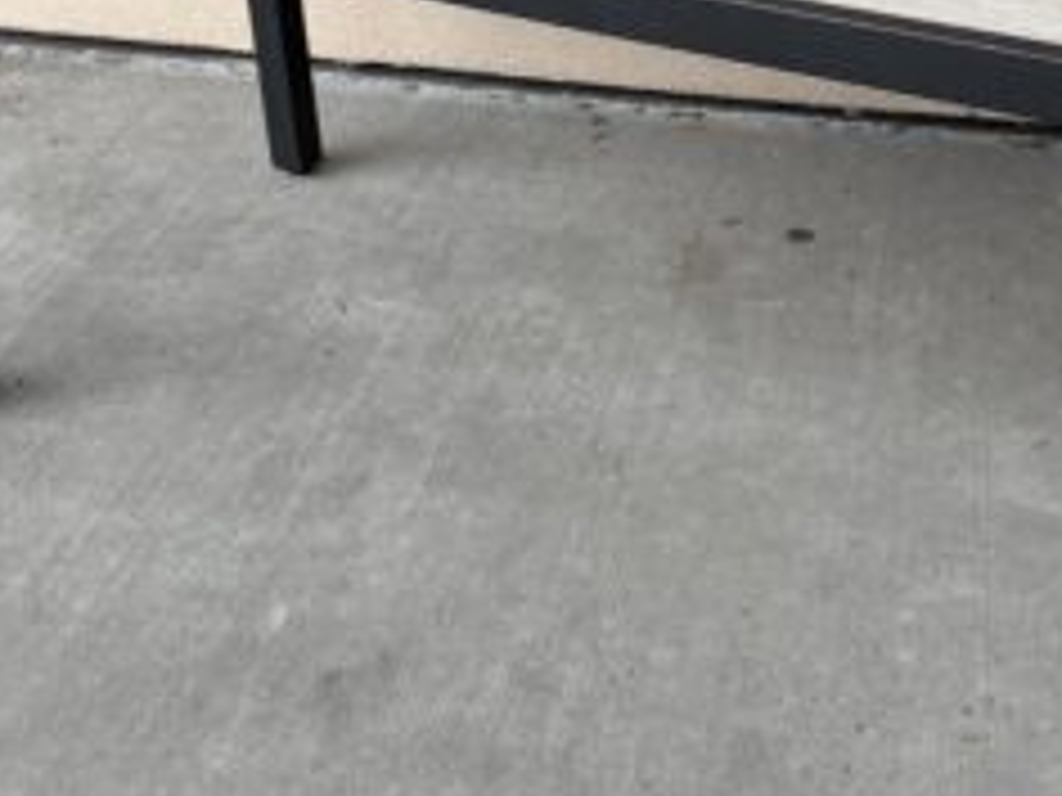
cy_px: 281
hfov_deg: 34.8
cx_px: 644
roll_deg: +0.2
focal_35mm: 55
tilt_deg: -30.8
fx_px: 1687
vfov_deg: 26.4
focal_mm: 5.96
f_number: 1.6
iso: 50
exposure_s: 1/395
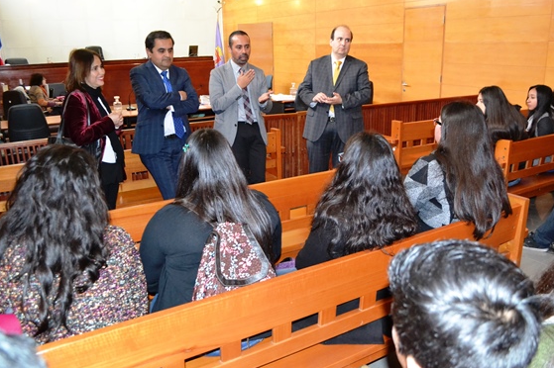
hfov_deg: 63.7
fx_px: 446
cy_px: 188
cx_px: 282
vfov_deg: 44.9
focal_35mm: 29
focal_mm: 18
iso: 3200
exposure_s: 1/60
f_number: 3.5
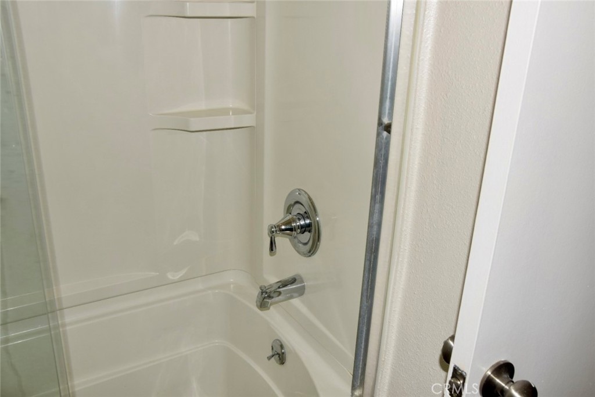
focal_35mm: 33
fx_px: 545
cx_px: 298
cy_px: 198
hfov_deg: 57.2
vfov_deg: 40.0
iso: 100
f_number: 8
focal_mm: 22
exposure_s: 1/60
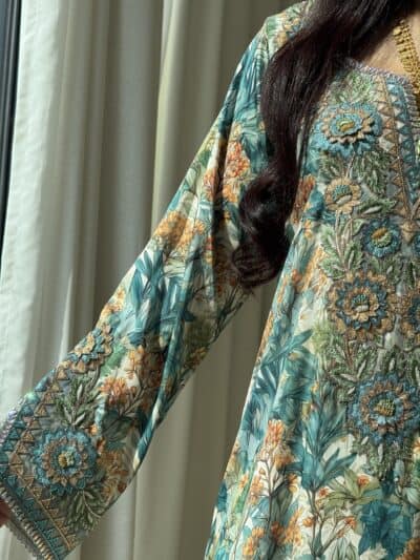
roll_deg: -1.9
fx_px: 1941
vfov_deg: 16.4
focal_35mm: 120
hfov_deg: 12.4
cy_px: 280
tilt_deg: -25.3
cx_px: 210
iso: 50
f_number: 2.8
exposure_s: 1/305
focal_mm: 15.66
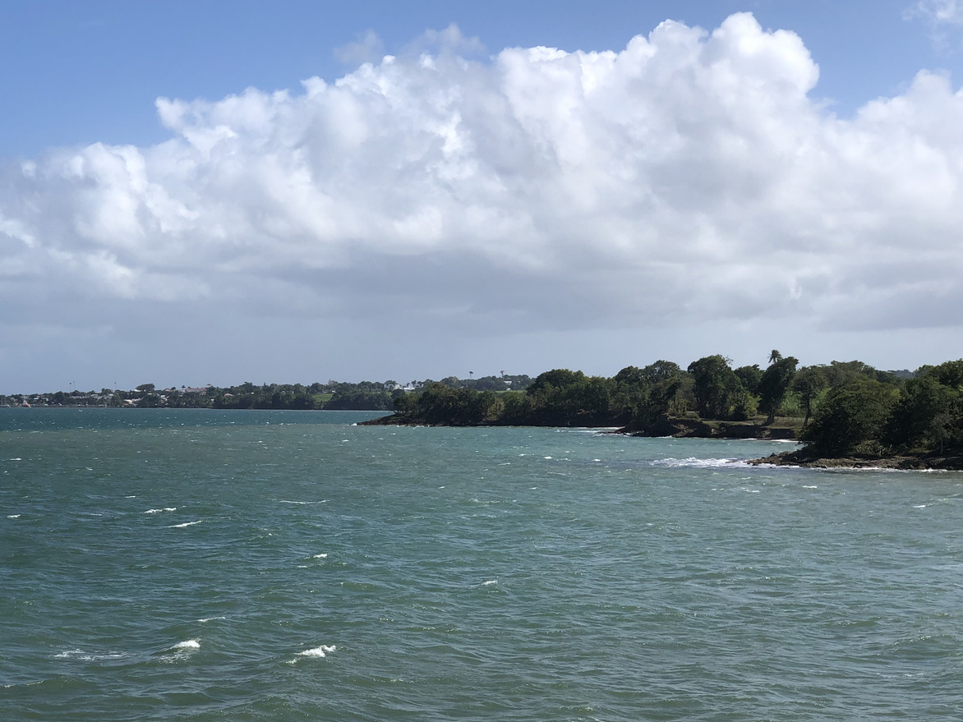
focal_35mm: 71
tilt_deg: -0.6
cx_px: 362
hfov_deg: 27.3
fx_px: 1975
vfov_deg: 20.7
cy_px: 415
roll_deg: +1.2
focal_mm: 6
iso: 16
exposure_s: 1/1779
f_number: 2.4
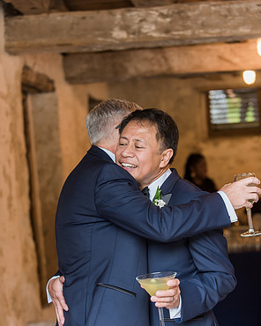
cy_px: 189
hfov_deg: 17.3
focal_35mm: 89
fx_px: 859
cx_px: 131
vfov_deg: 21.5
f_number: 3.5
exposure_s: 1/60
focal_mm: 78
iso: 800
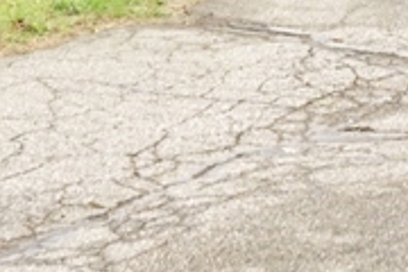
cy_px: -477
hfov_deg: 10.3
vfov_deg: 6.4
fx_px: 2255
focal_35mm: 199
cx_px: 403
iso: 320
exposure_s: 1/160
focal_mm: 35
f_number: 7.1
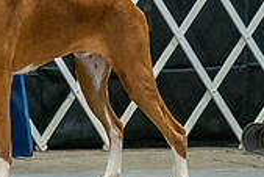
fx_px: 5850
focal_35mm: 797
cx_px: -45
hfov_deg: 2.6
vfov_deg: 1.7
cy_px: -124
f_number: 3.5
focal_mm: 200
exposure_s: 1/250
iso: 6400
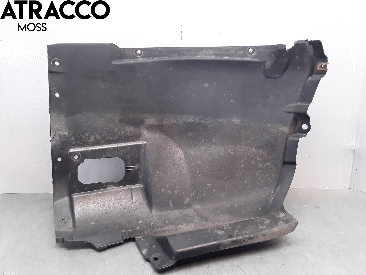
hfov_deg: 63.4
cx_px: 183
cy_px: 138
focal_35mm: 28
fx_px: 296
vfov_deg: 49.7
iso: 100
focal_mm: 2.91
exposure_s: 1/100
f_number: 1.9
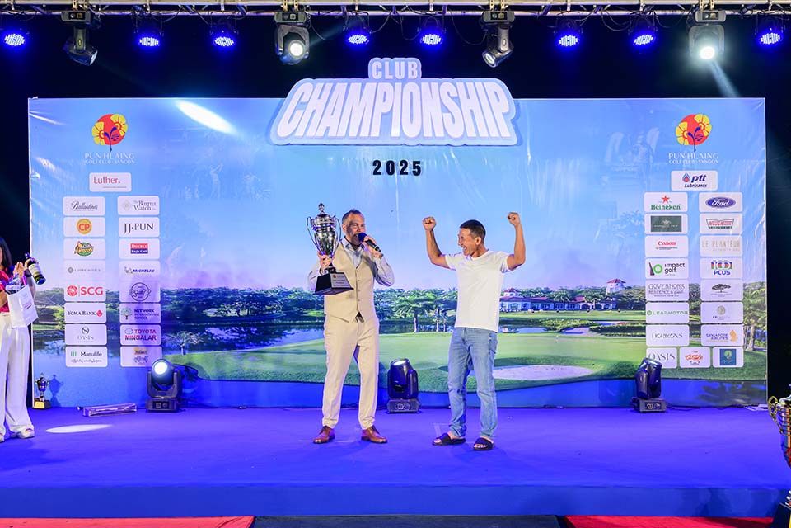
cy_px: 264
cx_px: 396
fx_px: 670
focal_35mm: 30
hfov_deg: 61.1
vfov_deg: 43.0
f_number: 6.3
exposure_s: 1/125
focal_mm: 30.5
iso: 1250
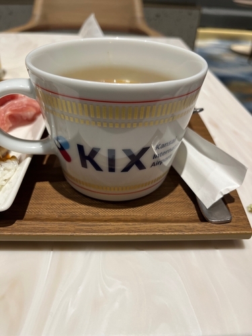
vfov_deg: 67.3
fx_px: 252
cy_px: 168
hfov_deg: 53.1
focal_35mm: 26
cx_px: 126
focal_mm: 5.1
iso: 125
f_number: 1.6
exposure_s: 1/121
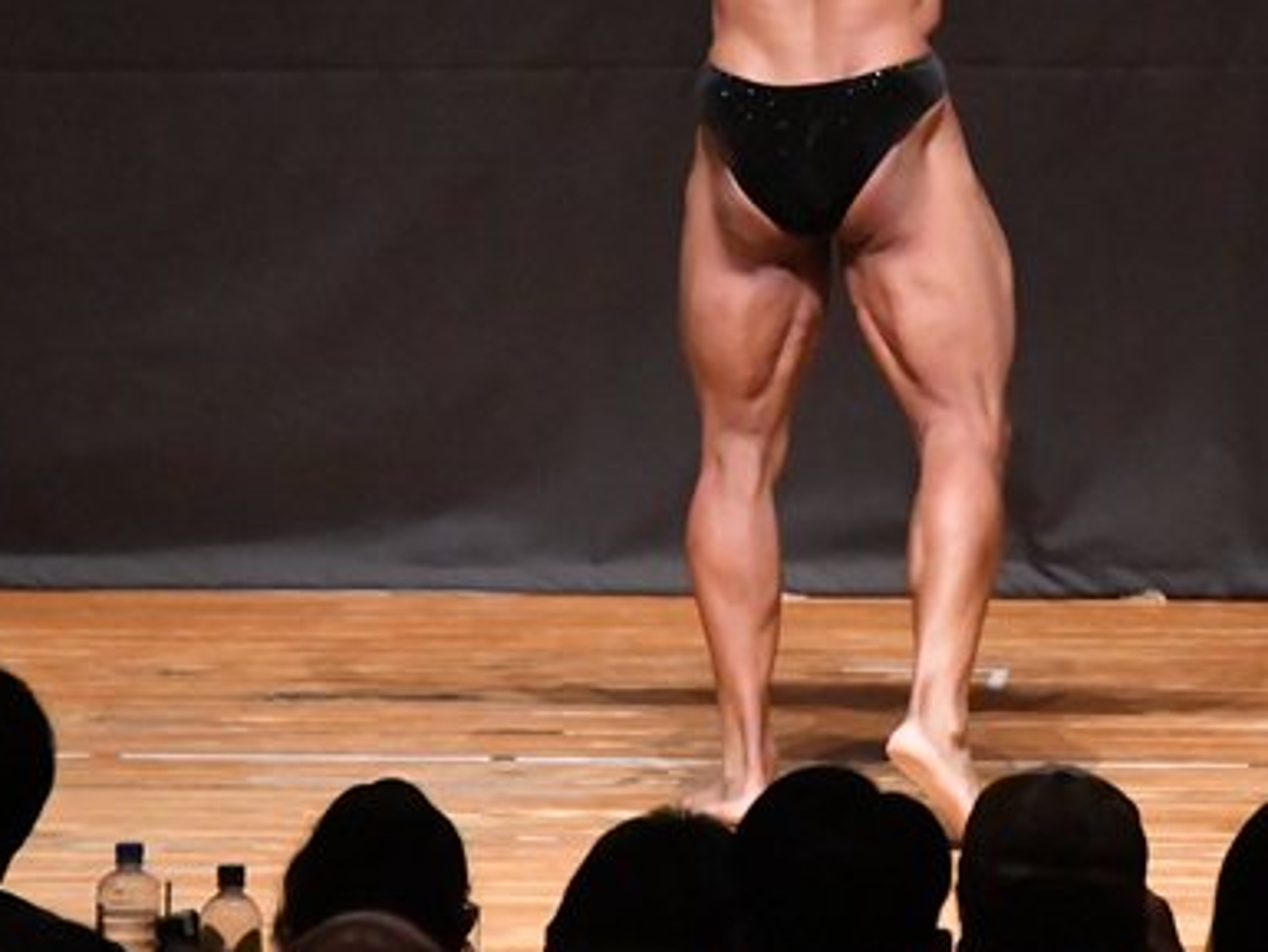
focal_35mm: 493
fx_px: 18064
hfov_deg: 4.0
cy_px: 158
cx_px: 917
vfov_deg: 3.0
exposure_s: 1/400
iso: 12800
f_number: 5.6
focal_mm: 170
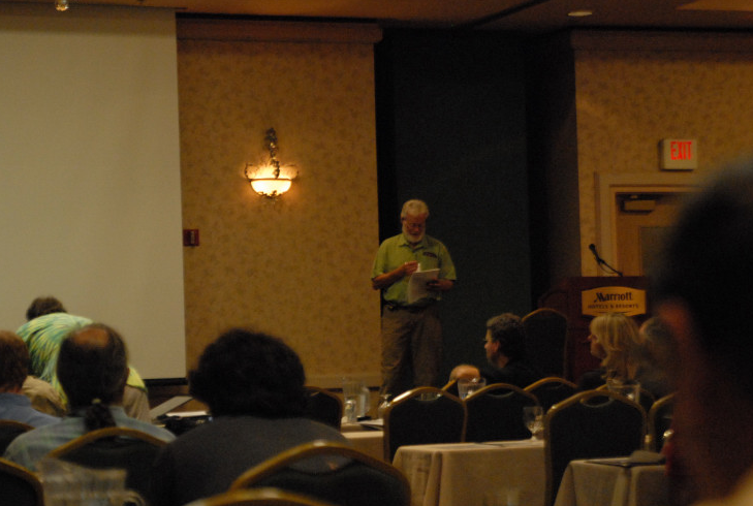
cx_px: 402
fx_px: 2139
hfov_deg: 20.0
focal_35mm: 102
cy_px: 257
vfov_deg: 13.5
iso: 1600
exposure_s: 1/50
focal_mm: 62
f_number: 3.5
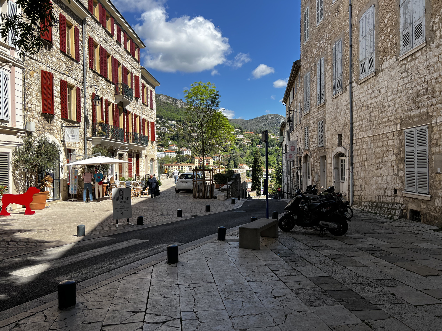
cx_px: 221
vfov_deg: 53.1
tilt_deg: +0.0
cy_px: 166
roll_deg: +1.1
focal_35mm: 26
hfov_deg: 67.3
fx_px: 332
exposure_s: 1/2841
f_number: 1.5
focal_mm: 5.7
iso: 50
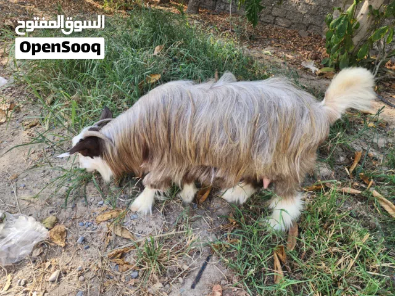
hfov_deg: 73.9
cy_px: 148
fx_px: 262
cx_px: 198
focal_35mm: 23
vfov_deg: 58.9
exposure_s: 1/180
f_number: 1.8
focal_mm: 6.4
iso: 20
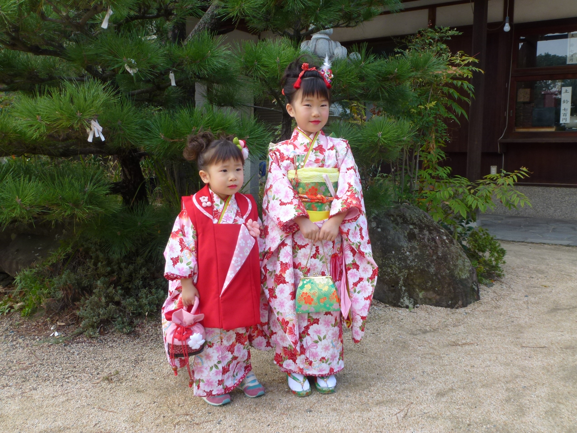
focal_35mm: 33
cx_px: 288
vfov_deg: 42.9
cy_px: 216
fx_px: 550
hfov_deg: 55.4
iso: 100
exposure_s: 1/125
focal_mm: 5.9
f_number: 4
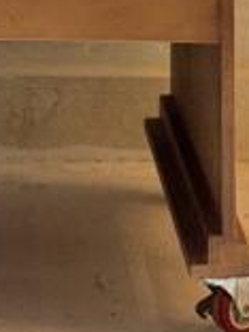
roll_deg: -0.1
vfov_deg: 8.7
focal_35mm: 216
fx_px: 2072
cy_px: -338
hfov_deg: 6.8
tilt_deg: -3.2
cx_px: -48
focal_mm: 6.76
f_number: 1.78
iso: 160
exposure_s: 1/100
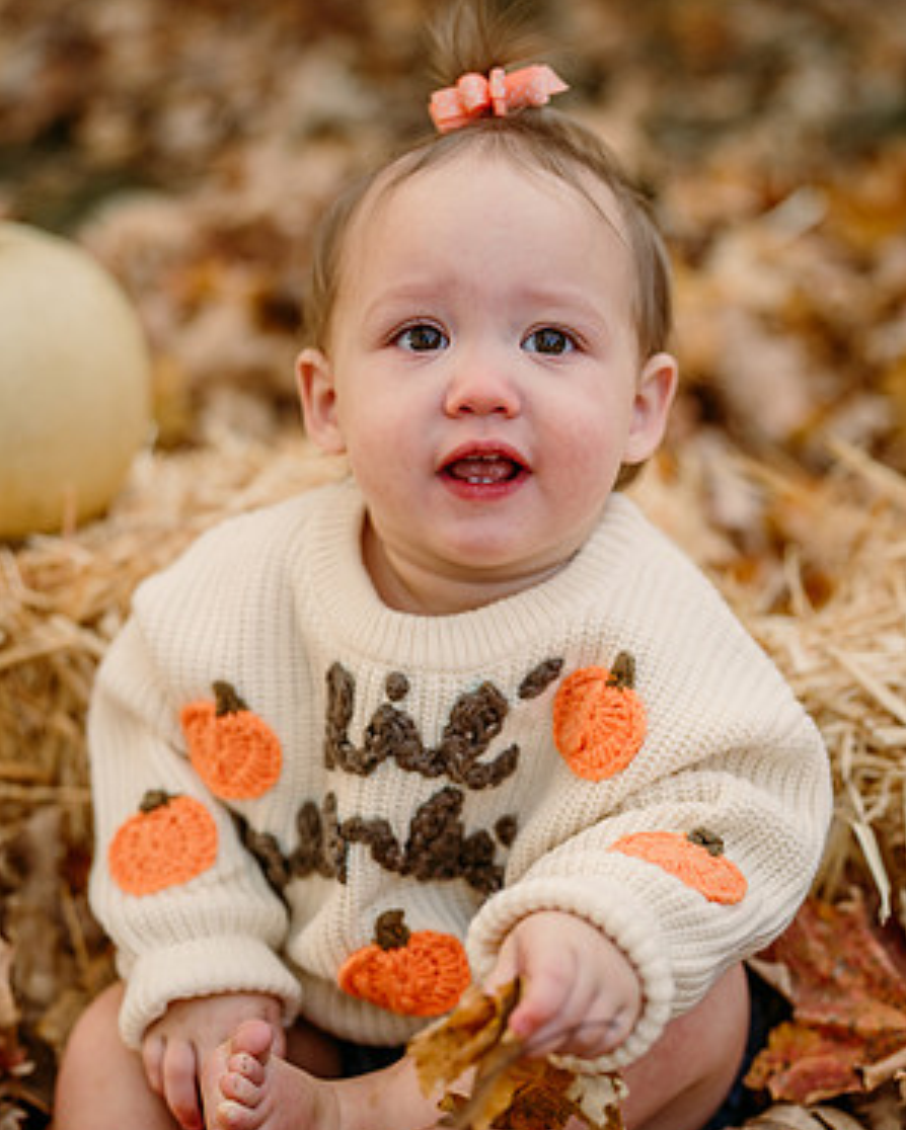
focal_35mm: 76
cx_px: 453
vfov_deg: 25.0
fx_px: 2545
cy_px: 617
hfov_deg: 20.2
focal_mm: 67
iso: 250
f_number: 2.5
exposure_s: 1/400
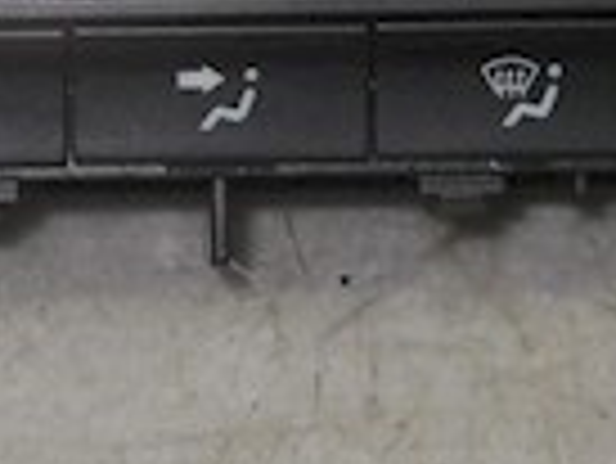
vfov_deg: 7.6
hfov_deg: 10.3
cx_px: 198
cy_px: -302
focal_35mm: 192
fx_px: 3420
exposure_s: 1/30
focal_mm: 6.72
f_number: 5.5
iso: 80
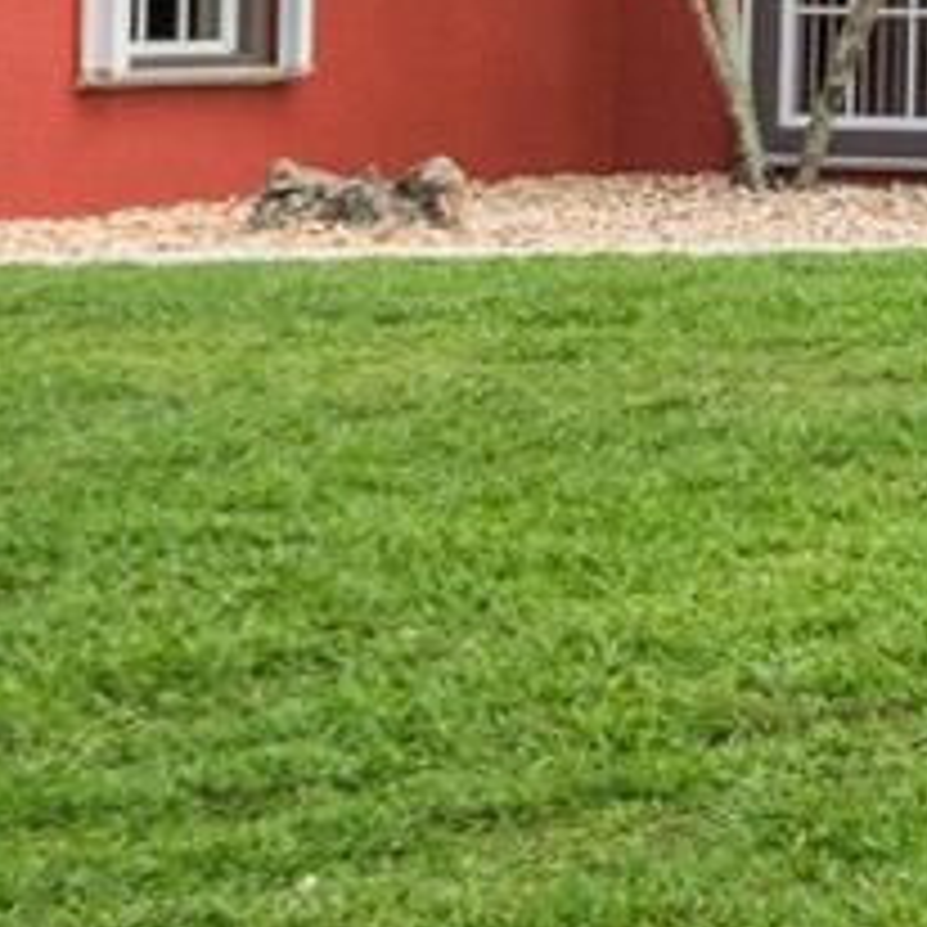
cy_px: -468
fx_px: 6999
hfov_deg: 7.3
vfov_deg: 7.4
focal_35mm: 231
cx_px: 1850
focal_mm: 35
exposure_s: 1/80
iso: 800
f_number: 8
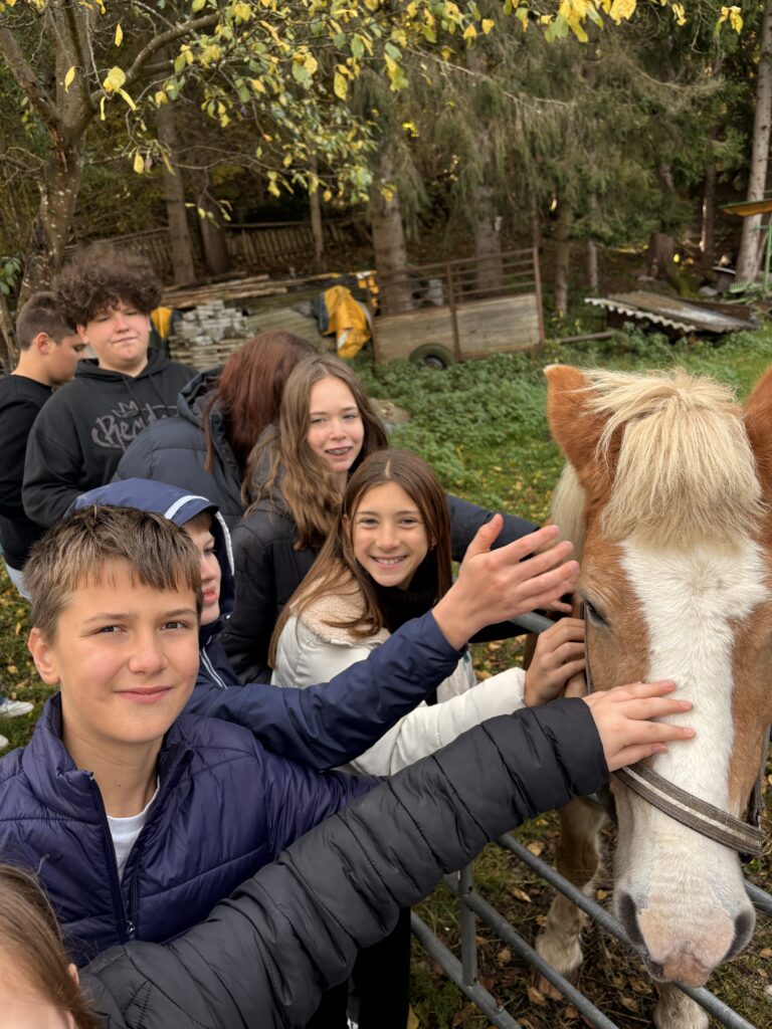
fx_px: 773
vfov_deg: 67.3
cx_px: 386
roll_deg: +4.6
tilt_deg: -19.9
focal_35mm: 26
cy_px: 514
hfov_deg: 53.1
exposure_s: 1/355
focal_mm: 5.96
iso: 50
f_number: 1.6
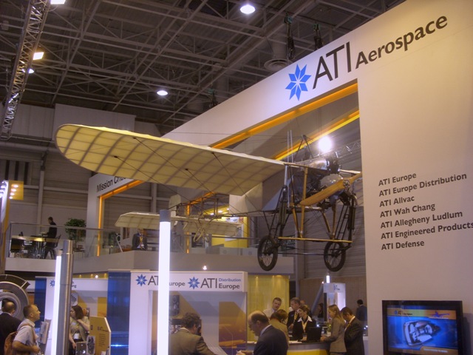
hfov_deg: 51.4
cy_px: 178
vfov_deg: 39.7
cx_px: 236
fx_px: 492
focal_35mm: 36
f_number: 3.5
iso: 100
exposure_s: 1/60
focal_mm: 6
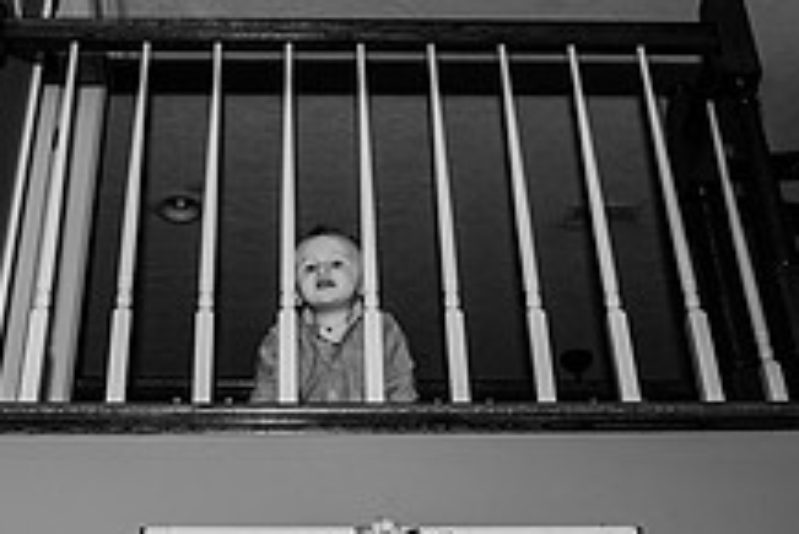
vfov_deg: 21.3
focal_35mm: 64
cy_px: 263
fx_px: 1421
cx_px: 331
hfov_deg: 31.3
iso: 400
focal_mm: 24
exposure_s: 1/1000
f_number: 2.8
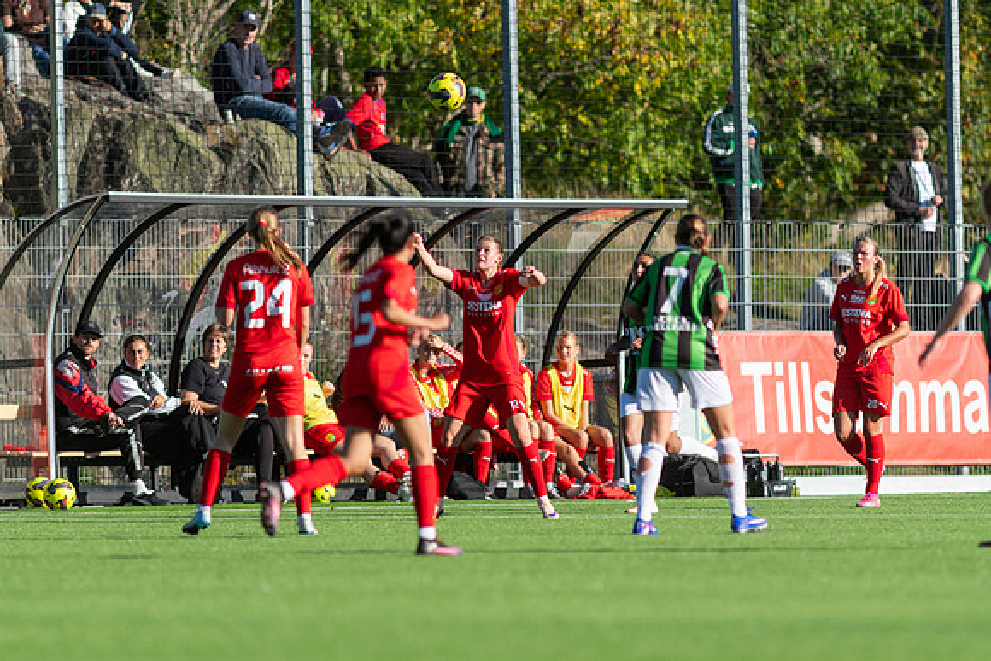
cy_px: 330
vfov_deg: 3.1
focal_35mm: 450
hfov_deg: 4.6
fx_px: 12390
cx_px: 496
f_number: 3.2
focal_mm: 300
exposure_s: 1/2500
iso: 180
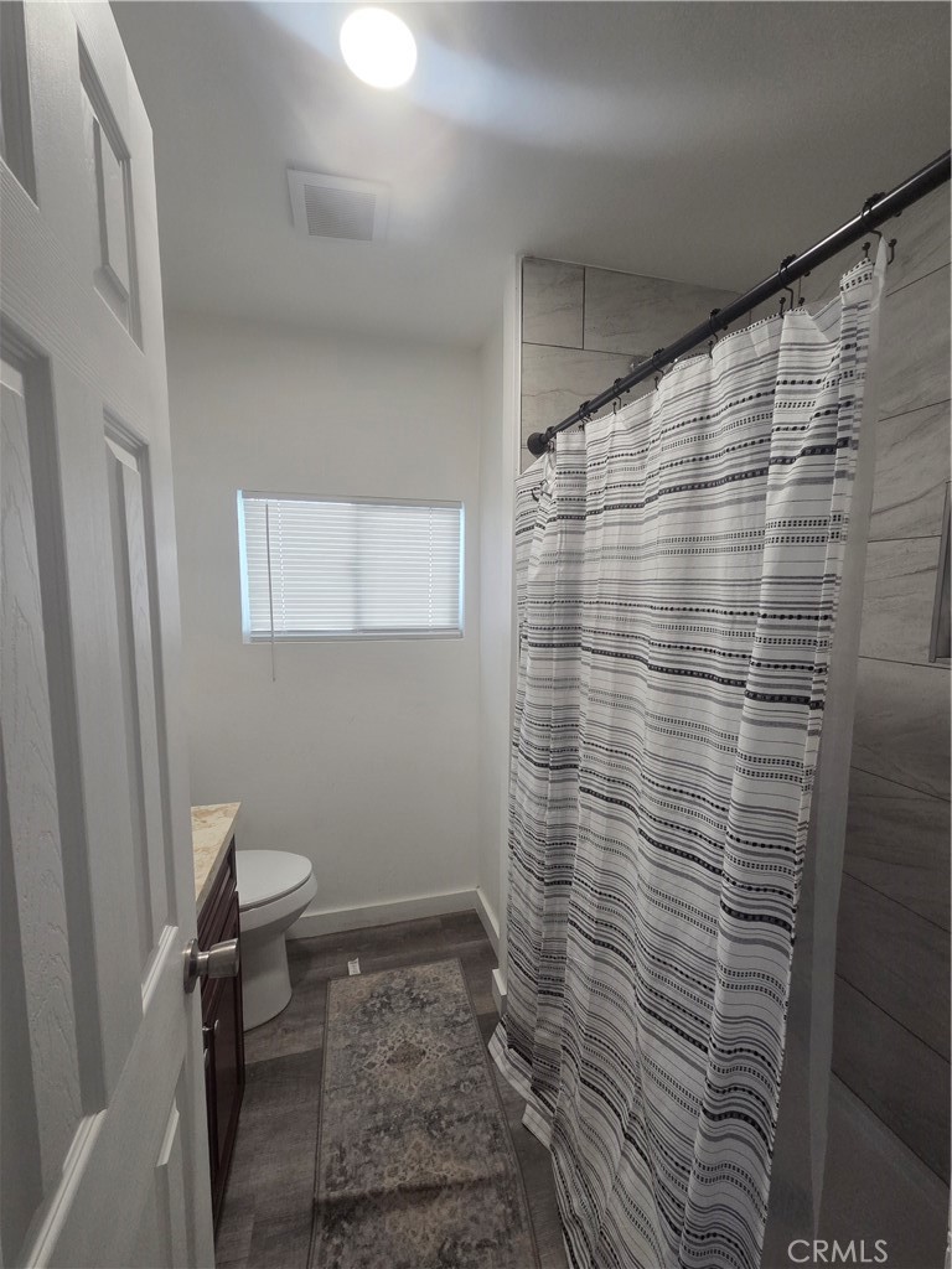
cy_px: 634
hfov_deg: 89.9
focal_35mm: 13
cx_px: 476
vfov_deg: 106.2
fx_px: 477
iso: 200
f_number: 2.2
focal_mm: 2.2
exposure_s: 1/120
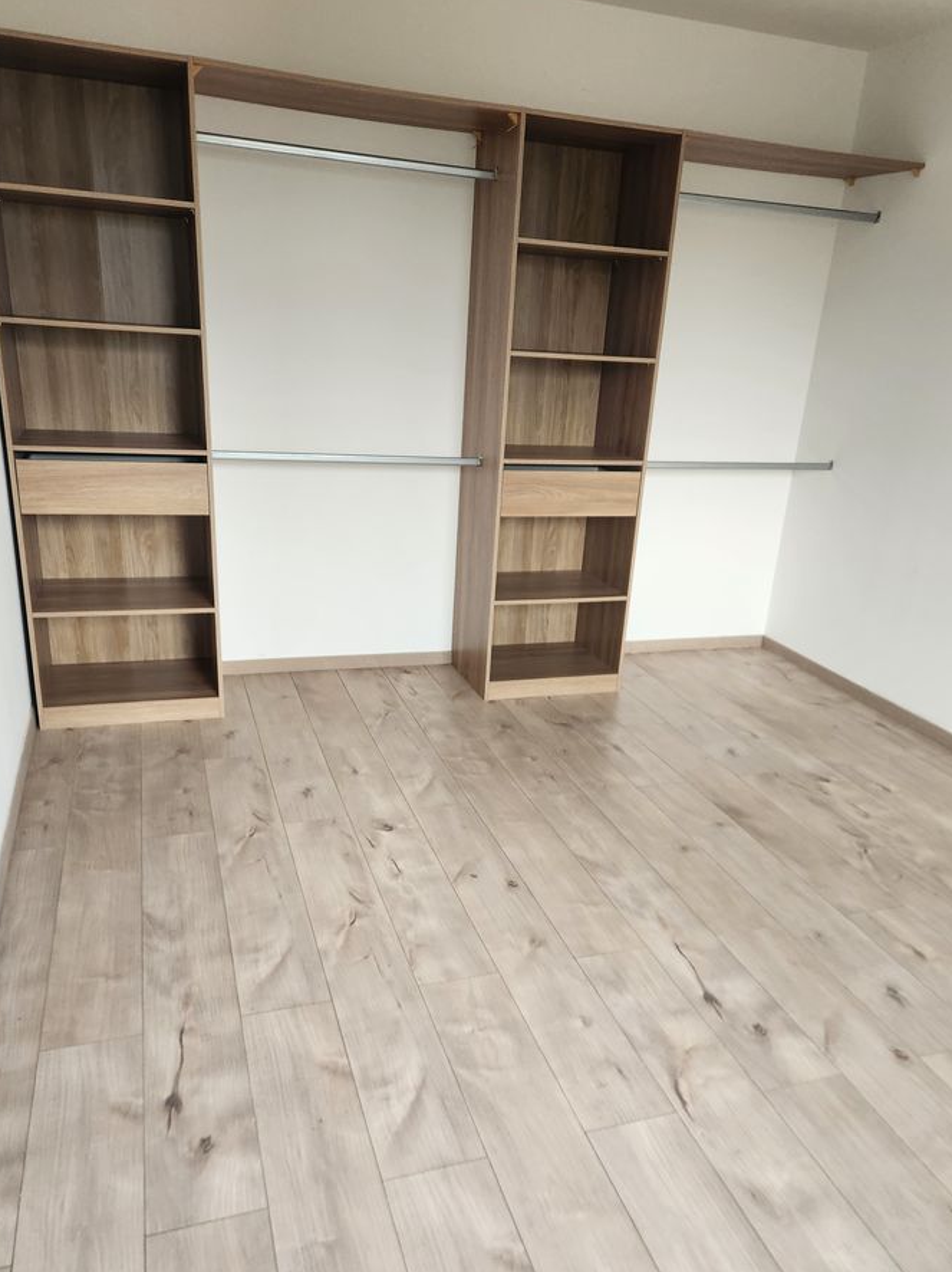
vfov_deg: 67.1
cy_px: 706
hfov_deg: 53.0
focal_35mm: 26
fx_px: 954
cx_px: 485
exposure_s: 1/120
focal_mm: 5.4
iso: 200
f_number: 1.8
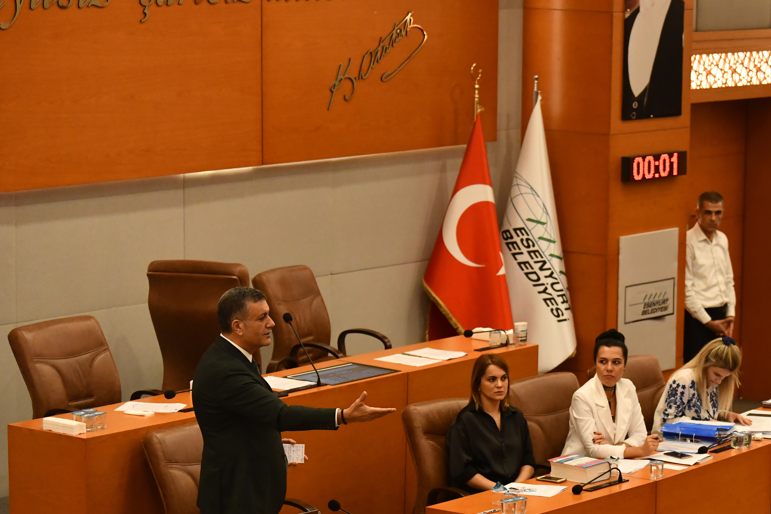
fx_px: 2549
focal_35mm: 119
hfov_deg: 17.1
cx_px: 624
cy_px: 375
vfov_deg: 11.5
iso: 2500
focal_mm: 70
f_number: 2.8
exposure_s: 1/400
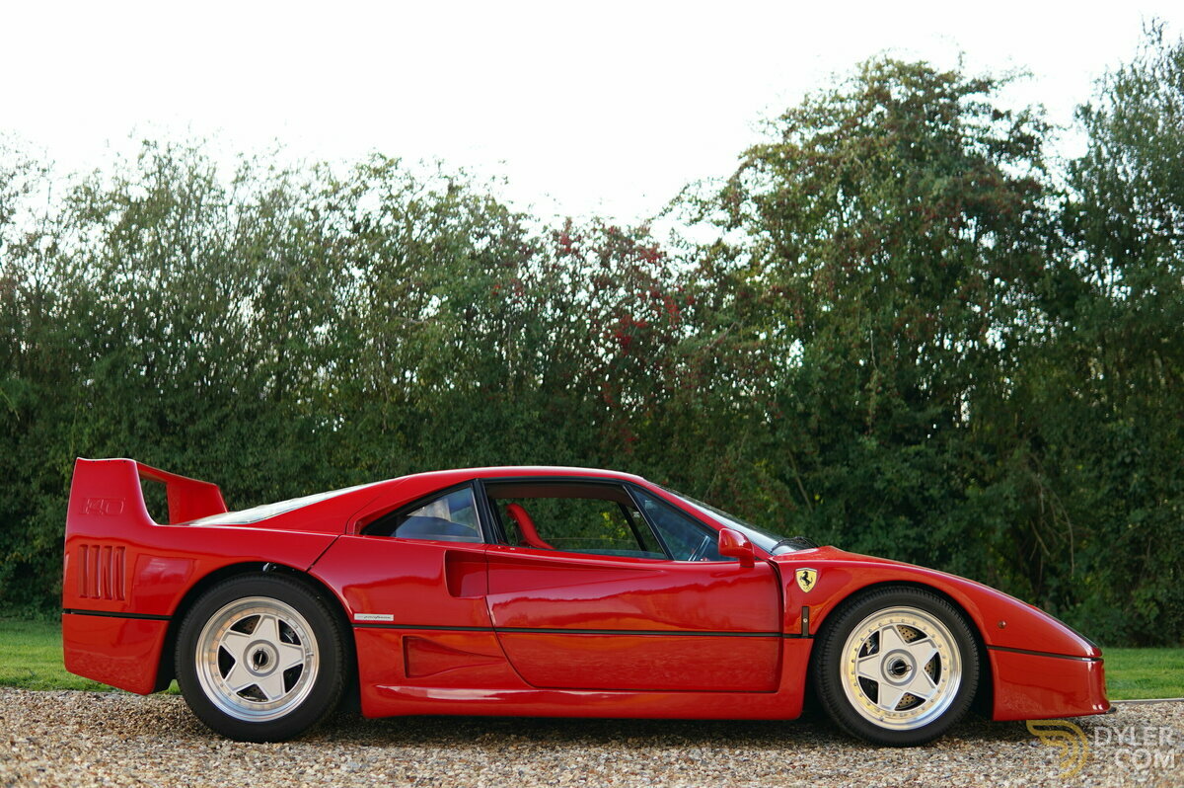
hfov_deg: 43.6
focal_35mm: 45
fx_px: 1479
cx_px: 592
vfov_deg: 29.8
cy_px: 394
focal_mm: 30
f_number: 1.8
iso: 100
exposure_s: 1/320
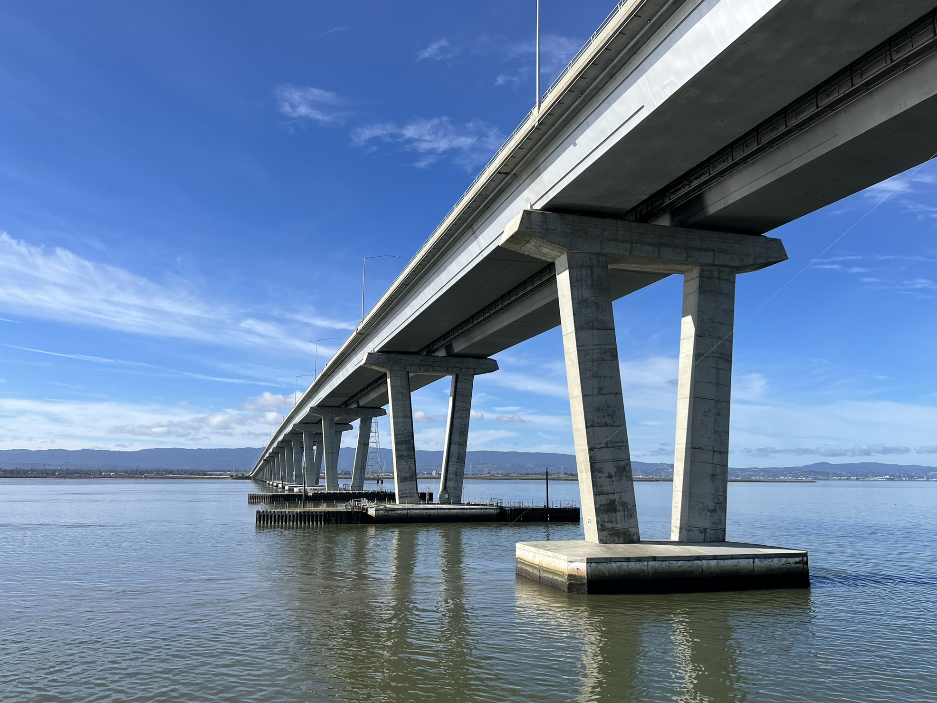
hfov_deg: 65.3
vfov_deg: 51.3
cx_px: 475
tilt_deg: +8.1
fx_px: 731
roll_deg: -0.2
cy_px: 364
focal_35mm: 27
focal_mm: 5.7
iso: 50
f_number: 1.5
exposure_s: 1/5076
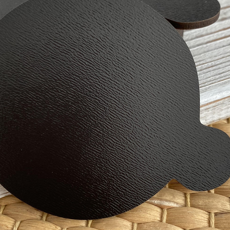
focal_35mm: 47
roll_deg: +7.2
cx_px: 115
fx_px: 353
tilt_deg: -44.9
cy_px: 126
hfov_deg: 36.1
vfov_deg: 36.0
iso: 125
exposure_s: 1/115
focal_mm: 4.25
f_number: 1.8
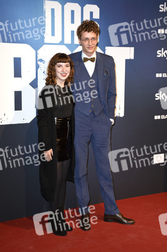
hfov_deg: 20.1
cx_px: 84
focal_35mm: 68
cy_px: 126
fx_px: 470
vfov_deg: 29.9
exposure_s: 1/160
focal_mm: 45
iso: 640
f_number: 6.3
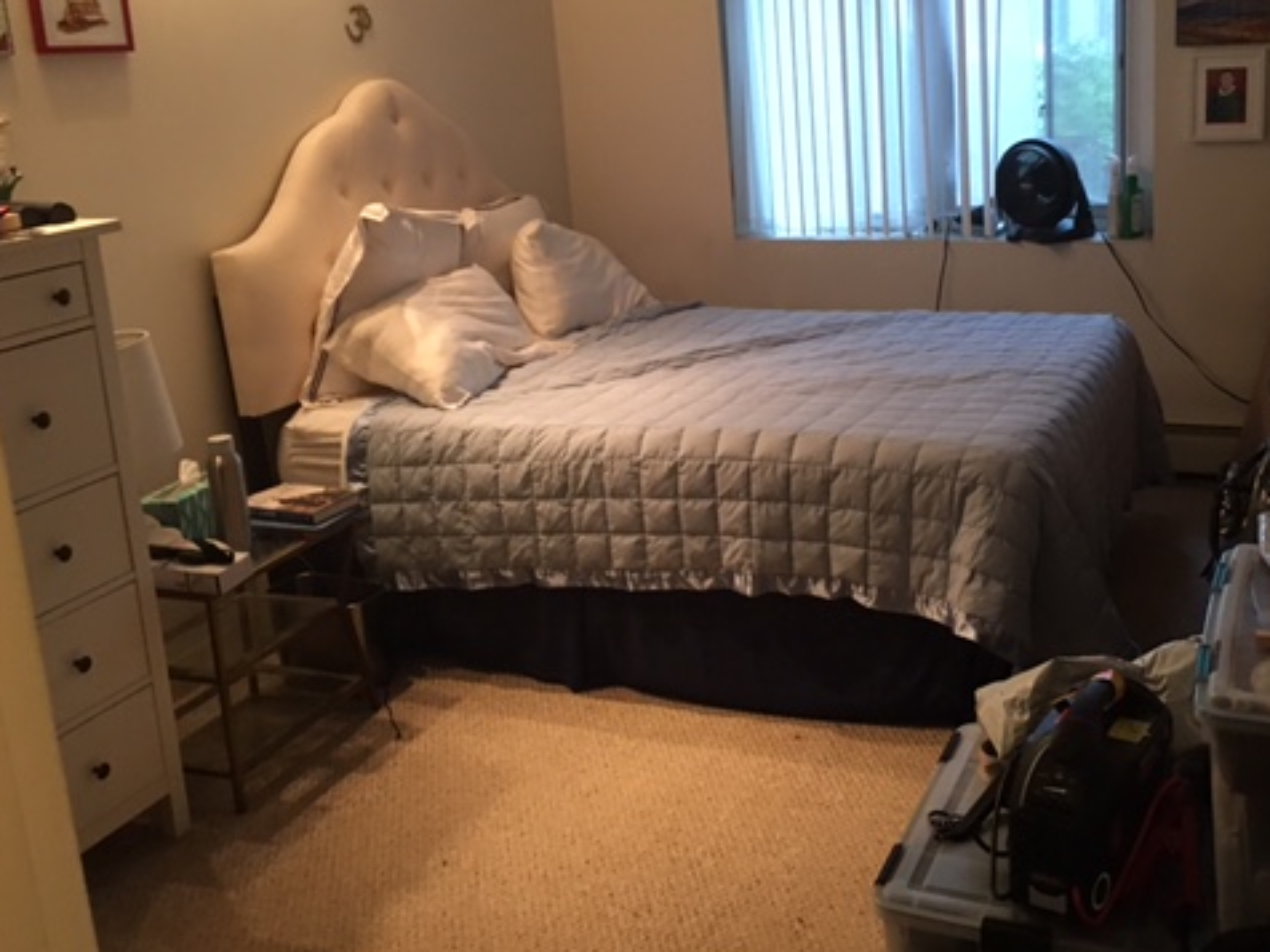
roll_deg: +3.9
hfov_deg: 47.4
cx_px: 792
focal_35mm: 39
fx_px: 1431
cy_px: 384
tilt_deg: -12.9
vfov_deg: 36.7
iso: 100
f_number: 2.2
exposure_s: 1/15
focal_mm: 4.15
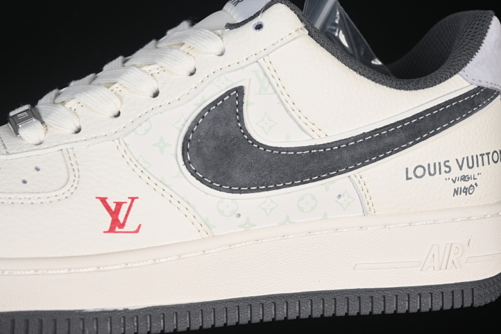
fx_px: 1044
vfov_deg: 18.2
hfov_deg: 27.0
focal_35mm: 75
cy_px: 167
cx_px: 250
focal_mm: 50
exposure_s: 1/80
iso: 160
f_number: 7.1
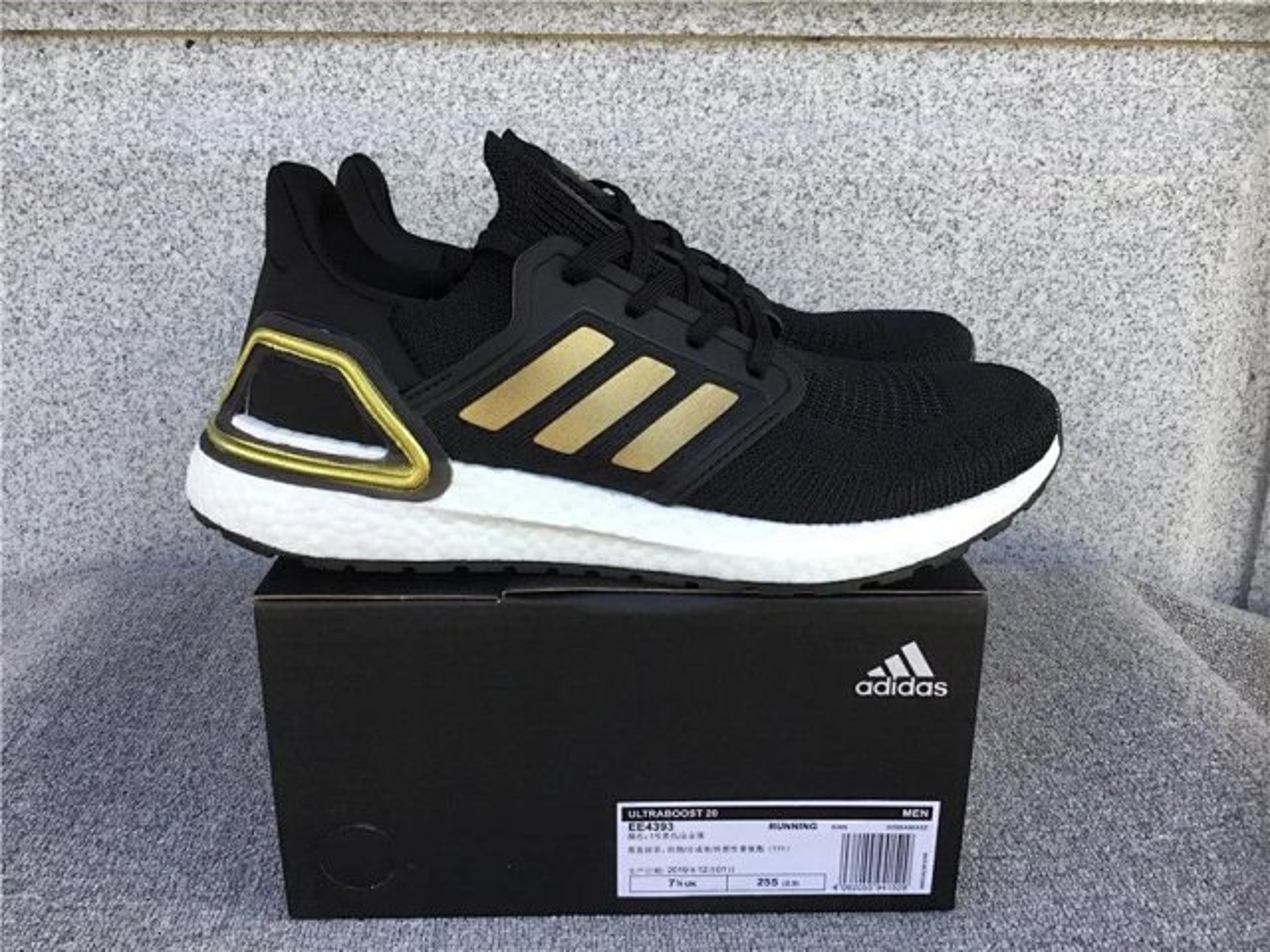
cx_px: 635
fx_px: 1137
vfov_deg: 45.4
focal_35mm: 31
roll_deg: +0.0
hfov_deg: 58.4
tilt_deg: -17.9
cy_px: 476
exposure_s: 1/111
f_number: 2.4
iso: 25
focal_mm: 3.3
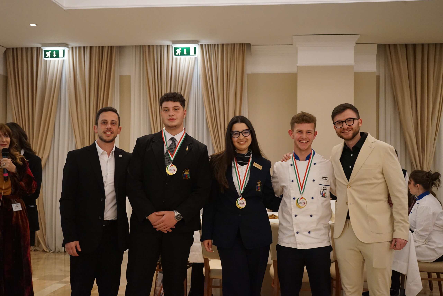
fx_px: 529
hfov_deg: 45.4
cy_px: 148
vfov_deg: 31.2
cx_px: 222
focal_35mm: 43
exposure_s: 1/160
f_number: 4.5
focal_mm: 43
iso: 5000
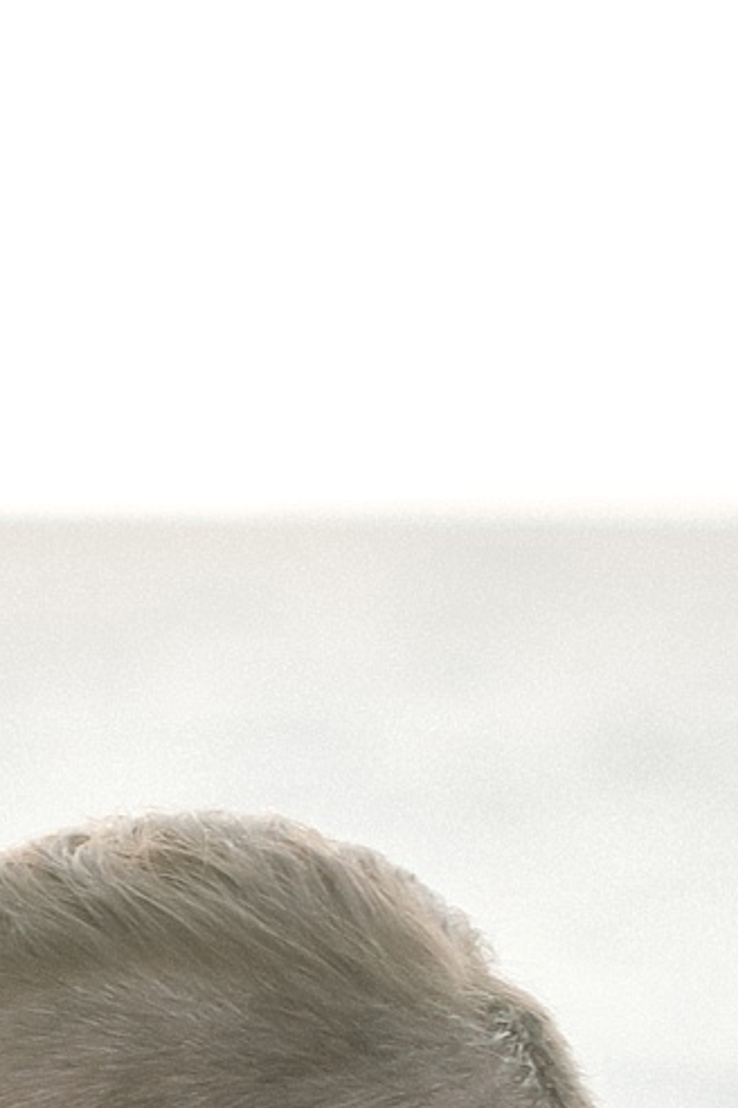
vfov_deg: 6.3
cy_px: 2039
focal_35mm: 318
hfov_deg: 4.3
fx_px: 9778
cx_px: -392
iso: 320
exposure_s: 1/320
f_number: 2.8
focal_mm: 58
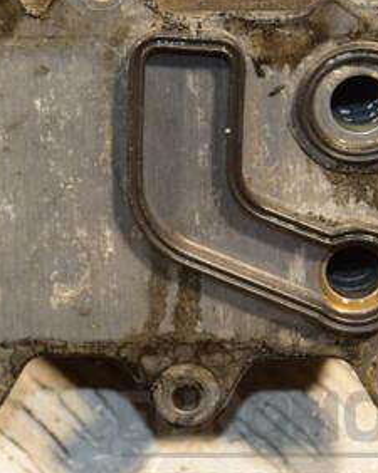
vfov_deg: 12.4
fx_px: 2185
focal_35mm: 156
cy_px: 193
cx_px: 86
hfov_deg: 9.9
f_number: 5
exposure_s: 1/160
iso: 800
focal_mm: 52
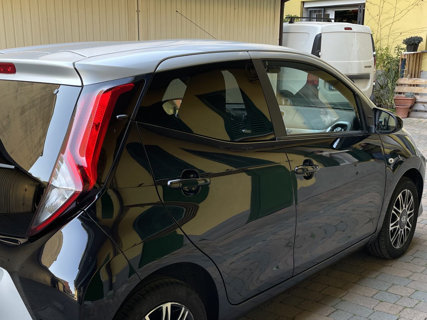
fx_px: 555
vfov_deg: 32.0
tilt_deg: -16.2
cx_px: 188
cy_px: 202
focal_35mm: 45
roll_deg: +0.8
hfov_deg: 42.0
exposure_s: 1/121
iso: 64
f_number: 1.6
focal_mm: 4.2
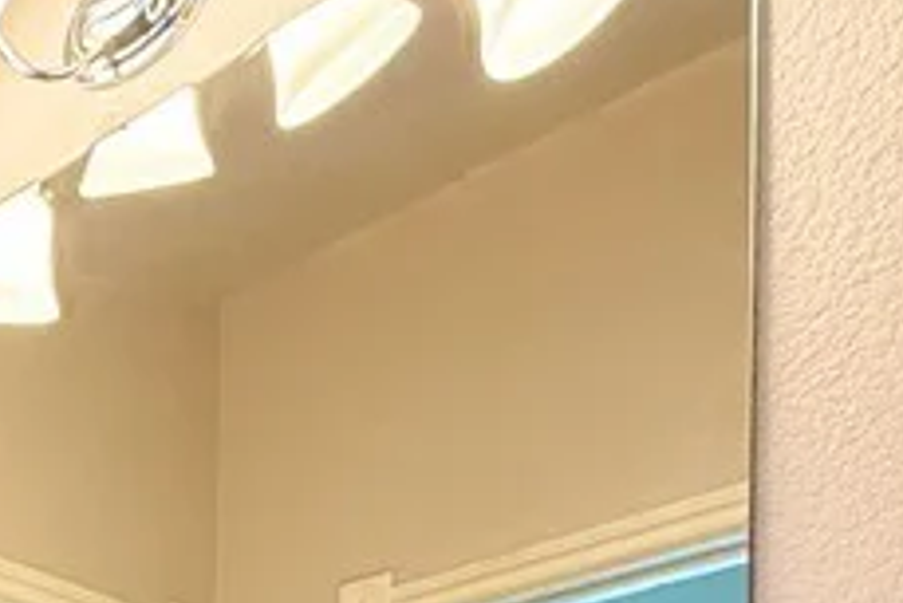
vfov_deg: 16.1
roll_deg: +0.0
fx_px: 1631
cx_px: -304
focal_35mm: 65
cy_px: 1218
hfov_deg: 25.9
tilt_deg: -0.7
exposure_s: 1/120
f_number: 2.2
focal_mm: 2.22
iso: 200
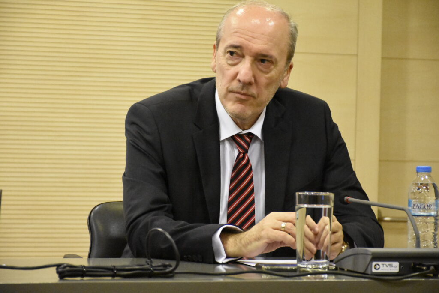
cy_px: 146
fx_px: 1647
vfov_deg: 10.2
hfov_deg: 15.2
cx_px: 220
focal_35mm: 135
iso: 14400
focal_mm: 90
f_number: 5.3
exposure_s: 1/250
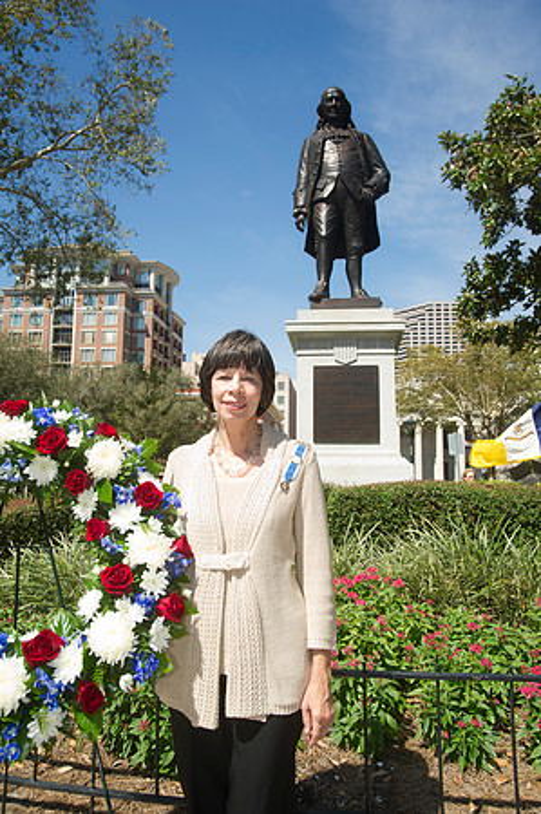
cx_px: 270
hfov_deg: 38.8
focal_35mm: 34
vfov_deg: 55.8
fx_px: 768
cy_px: 407
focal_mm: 34
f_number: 8
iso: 200
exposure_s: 1/250
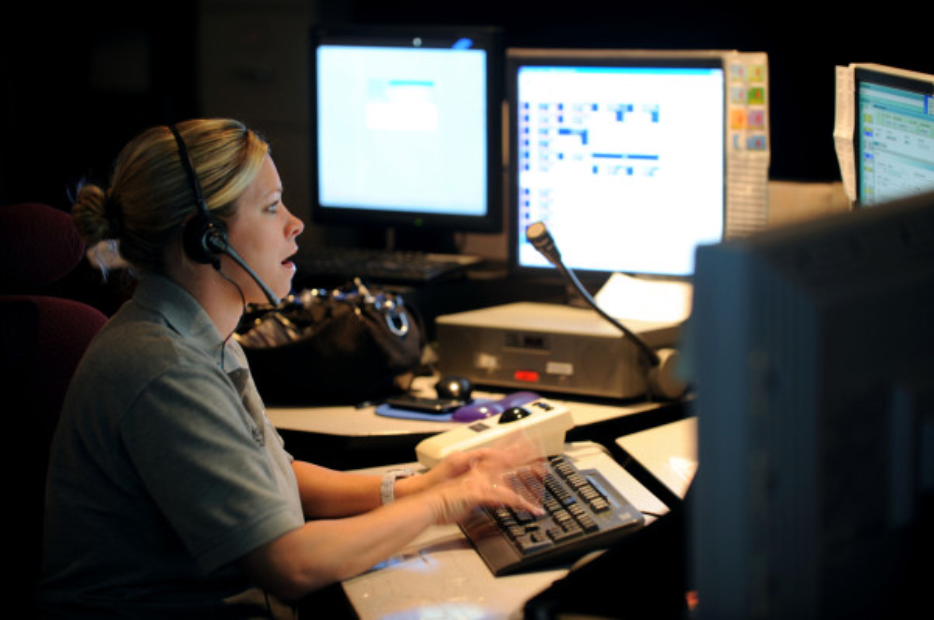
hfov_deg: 16.4
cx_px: 467
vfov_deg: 10.9
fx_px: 3239
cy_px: 310
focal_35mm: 125
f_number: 2.8
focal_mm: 125
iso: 500
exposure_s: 1/13
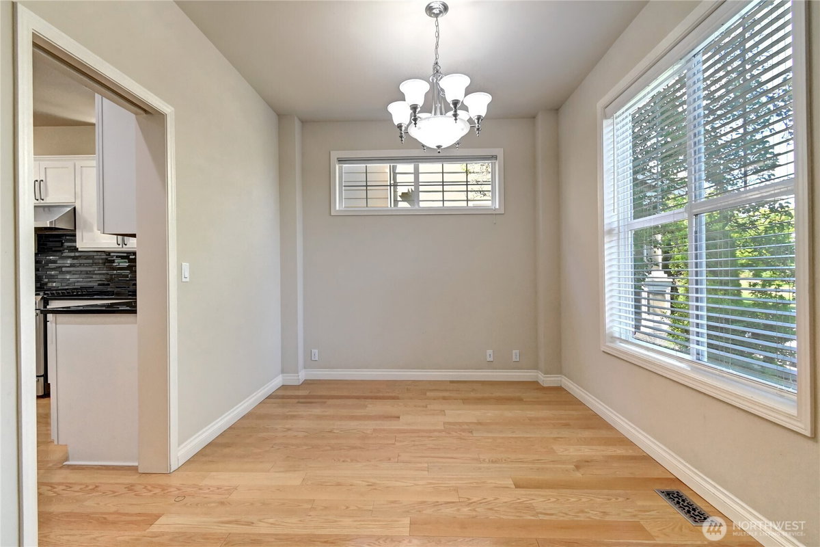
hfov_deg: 100.4
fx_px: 342
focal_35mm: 15
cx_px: 410
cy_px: 274
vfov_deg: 77.3
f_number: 11
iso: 3200
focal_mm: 10
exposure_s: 1/20
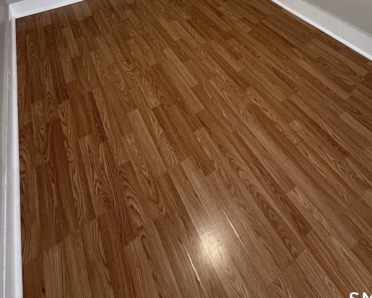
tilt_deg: -21.6
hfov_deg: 66.0
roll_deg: +1.1
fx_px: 286
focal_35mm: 26
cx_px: 191
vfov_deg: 41.6
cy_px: -42
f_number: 2.2
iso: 320
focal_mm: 2.22
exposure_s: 1/60
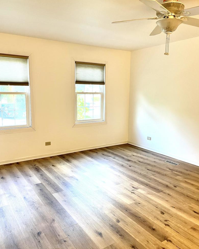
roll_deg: -0.2
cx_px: 99
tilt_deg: -9.2
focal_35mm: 28
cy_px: 124
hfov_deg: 51.5
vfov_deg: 62.2
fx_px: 206
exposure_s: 1/60
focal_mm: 5.1
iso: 160
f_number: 1.6
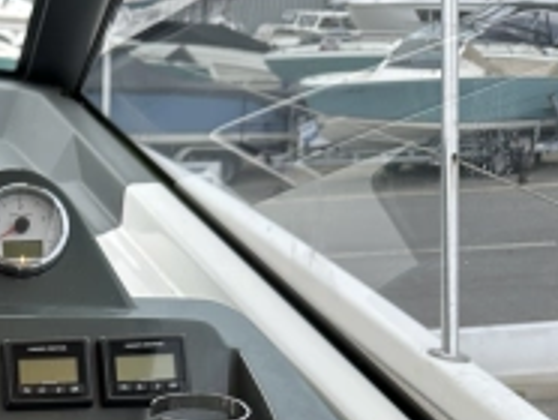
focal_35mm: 71
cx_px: -120
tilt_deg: -28.4
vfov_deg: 18.9
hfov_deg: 24.6
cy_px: 580
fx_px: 1146
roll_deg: +2.0
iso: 64
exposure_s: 1/121
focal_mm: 6.86
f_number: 1.78
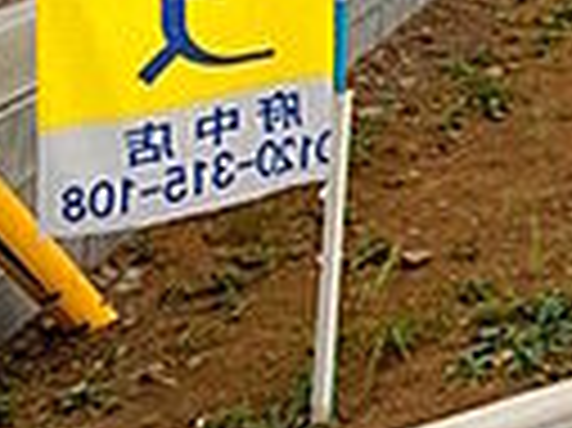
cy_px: -365
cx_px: 1072
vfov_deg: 17.5
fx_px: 1090
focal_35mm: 66
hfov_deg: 19.9
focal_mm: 1.83
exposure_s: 1/875
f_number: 2.2
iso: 51
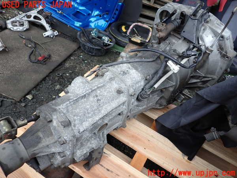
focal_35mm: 30
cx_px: 118
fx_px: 205
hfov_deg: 60.0
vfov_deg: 46.8
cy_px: 89
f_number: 2.3
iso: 100
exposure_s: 1/200
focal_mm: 5.4
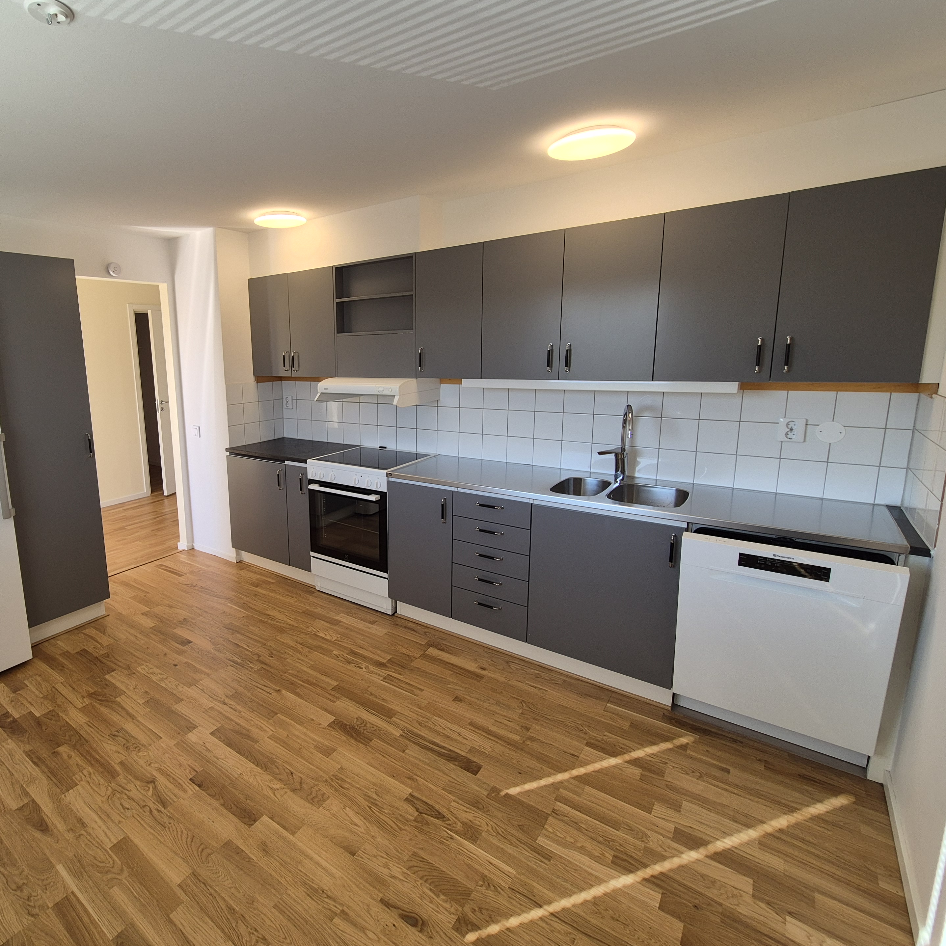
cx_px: 326
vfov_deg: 87.4
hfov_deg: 84.8
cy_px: 454
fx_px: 495
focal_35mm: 16
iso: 50
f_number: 2.2
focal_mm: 2.2
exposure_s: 1/100
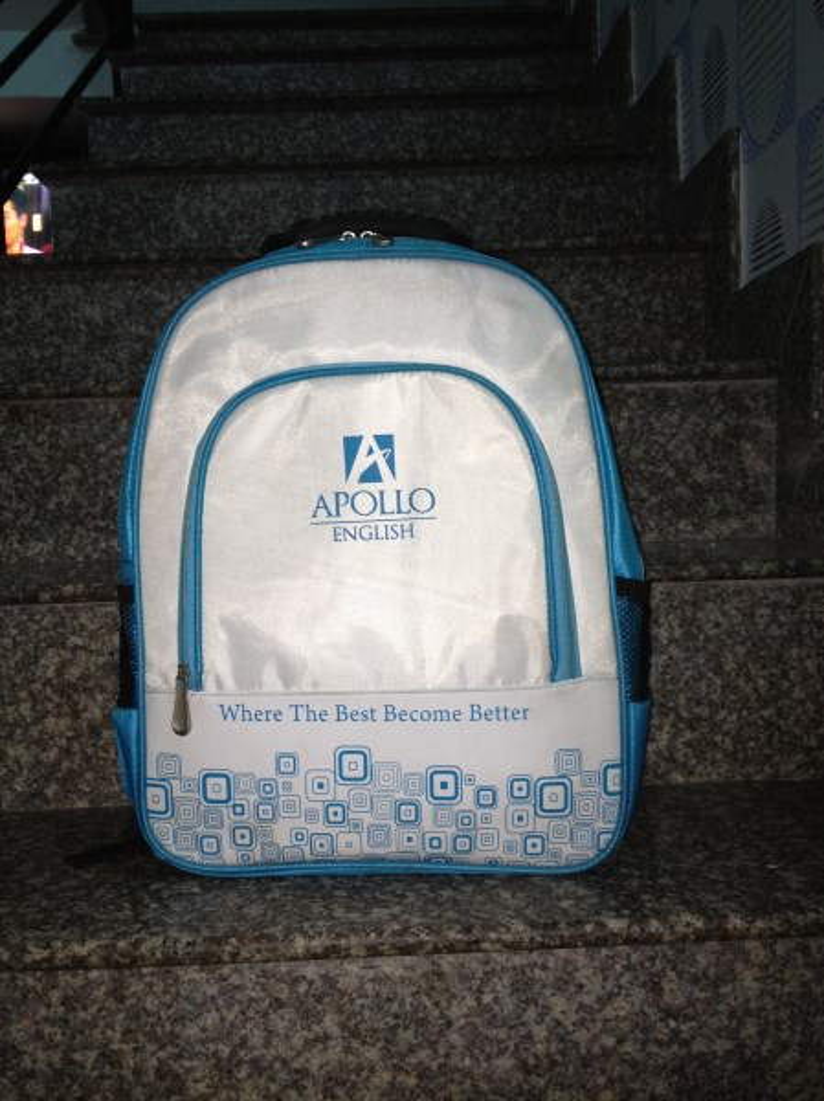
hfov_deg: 40.6
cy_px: 550
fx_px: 1112
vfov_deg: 52.7
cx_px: 412
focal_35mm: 35
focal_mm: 4.28
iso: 100
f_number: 2.4
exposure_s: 1/20
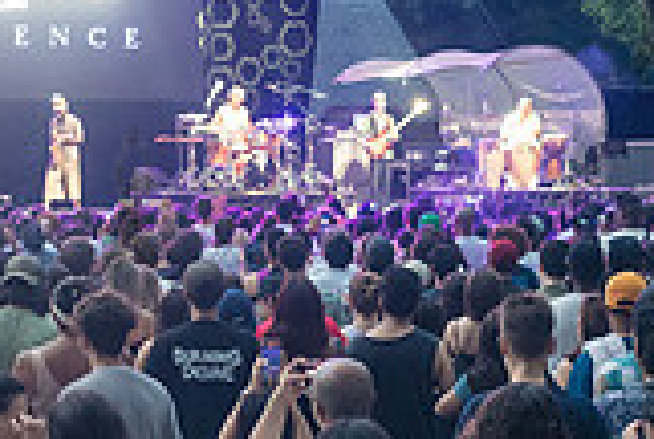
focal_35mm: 126
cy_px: 197
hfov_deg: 16.1
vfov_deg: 10.9
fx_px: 2293
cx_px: 130
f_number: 3.5
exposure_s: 1/160
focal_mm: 35
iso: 4000
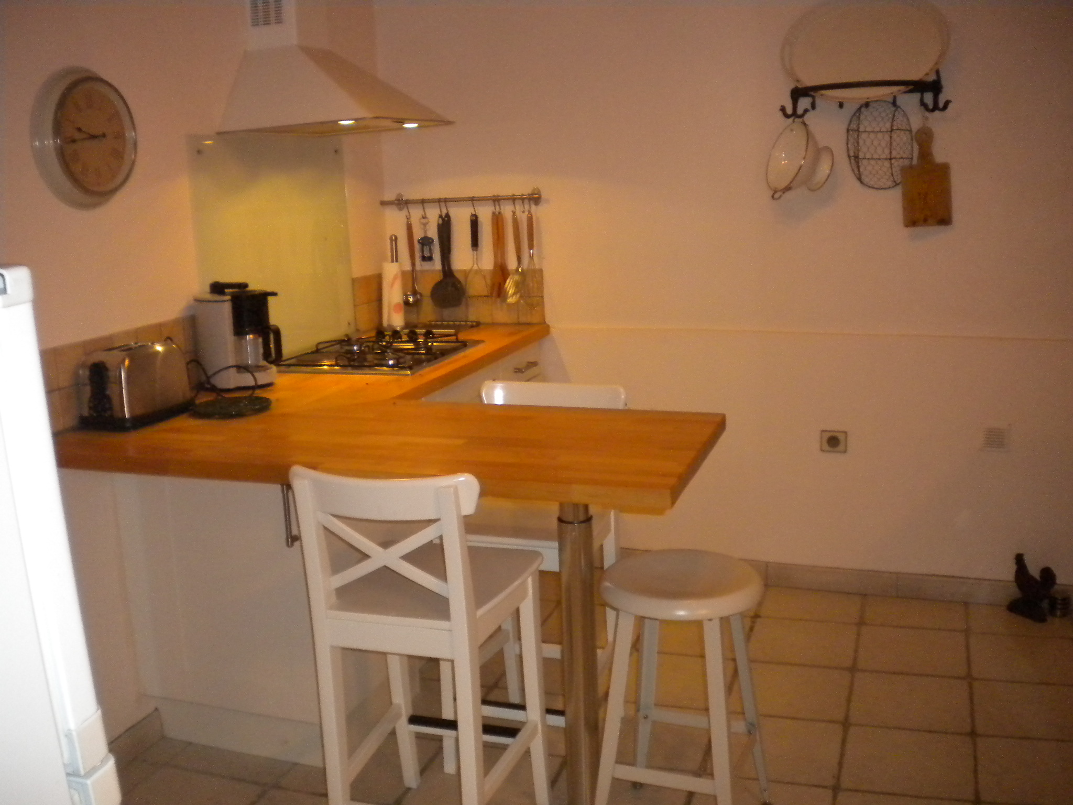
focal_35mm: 35
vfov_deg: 40.7
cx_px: 536
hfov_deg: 52.6
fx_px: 1085
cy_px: 402
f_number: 3.1
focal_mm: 6.3
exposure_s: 1/30
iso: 400
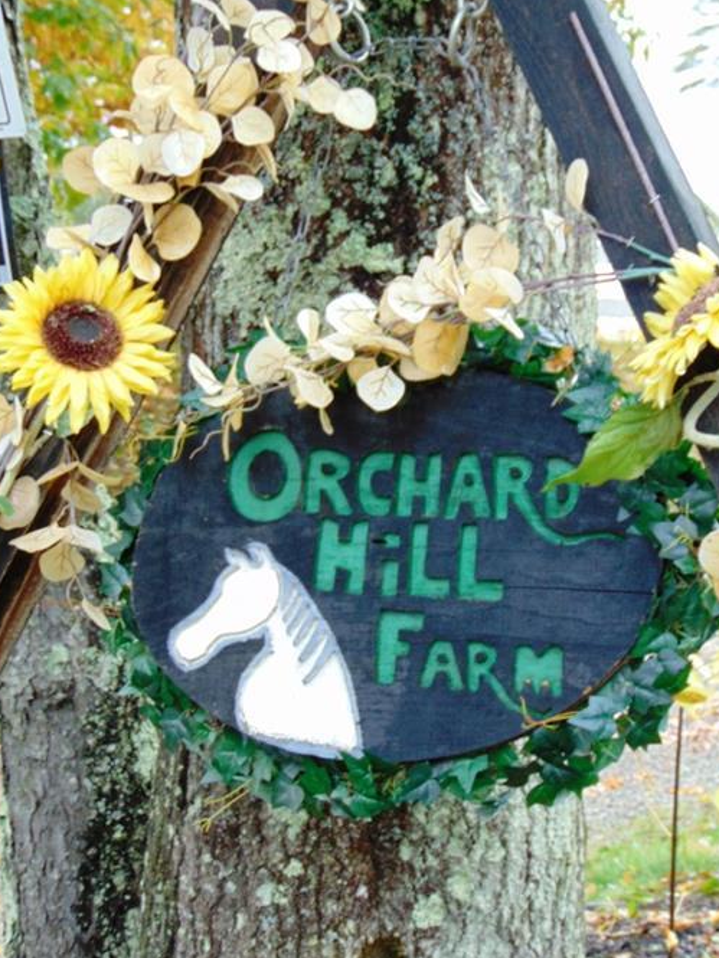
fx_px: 2270
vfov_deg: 23.8
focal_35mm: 82
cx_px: 393
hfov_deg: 18.0
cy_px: 434
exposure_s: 1/30
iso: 80
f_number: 3.7
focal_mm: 12.8
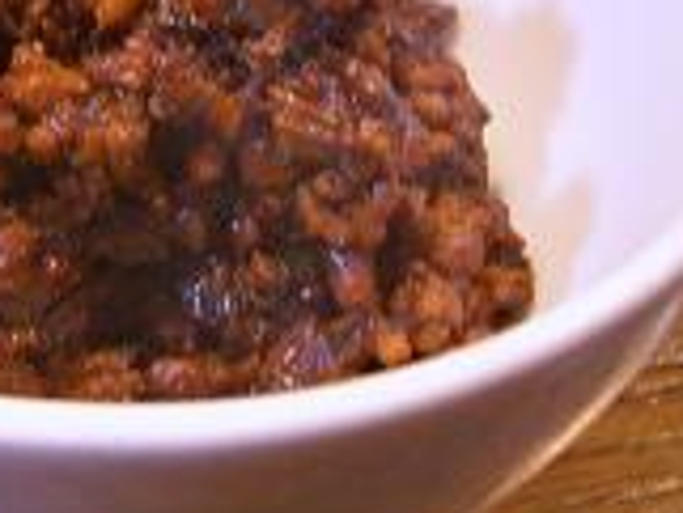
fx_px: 1481
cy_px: 38
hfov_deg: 25.4
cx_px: 102
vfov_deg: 19.3
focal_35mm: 75
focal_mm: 5.8
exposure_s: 1/20
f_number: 2.6
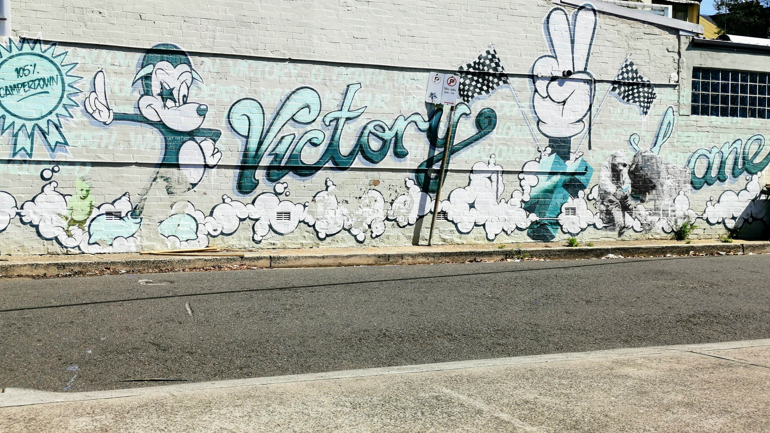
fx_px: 837
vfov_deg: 28.9
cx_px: 379
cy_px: 166
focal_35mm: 41
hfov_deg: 49.4
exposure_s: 1/2646
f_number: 1.8
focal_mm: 3.95
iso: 50
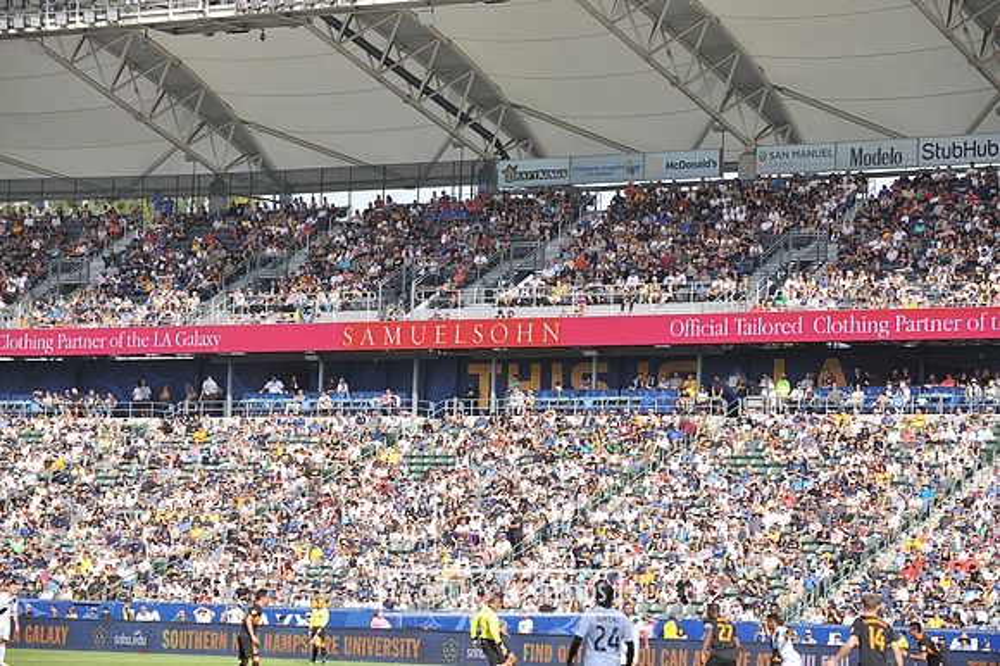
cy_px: 333
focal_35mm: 116
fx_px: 3220
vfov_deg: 11.8
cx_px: 500
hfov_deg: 17.7
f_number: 5.6
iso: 500
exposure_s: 1/1250
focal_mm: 116
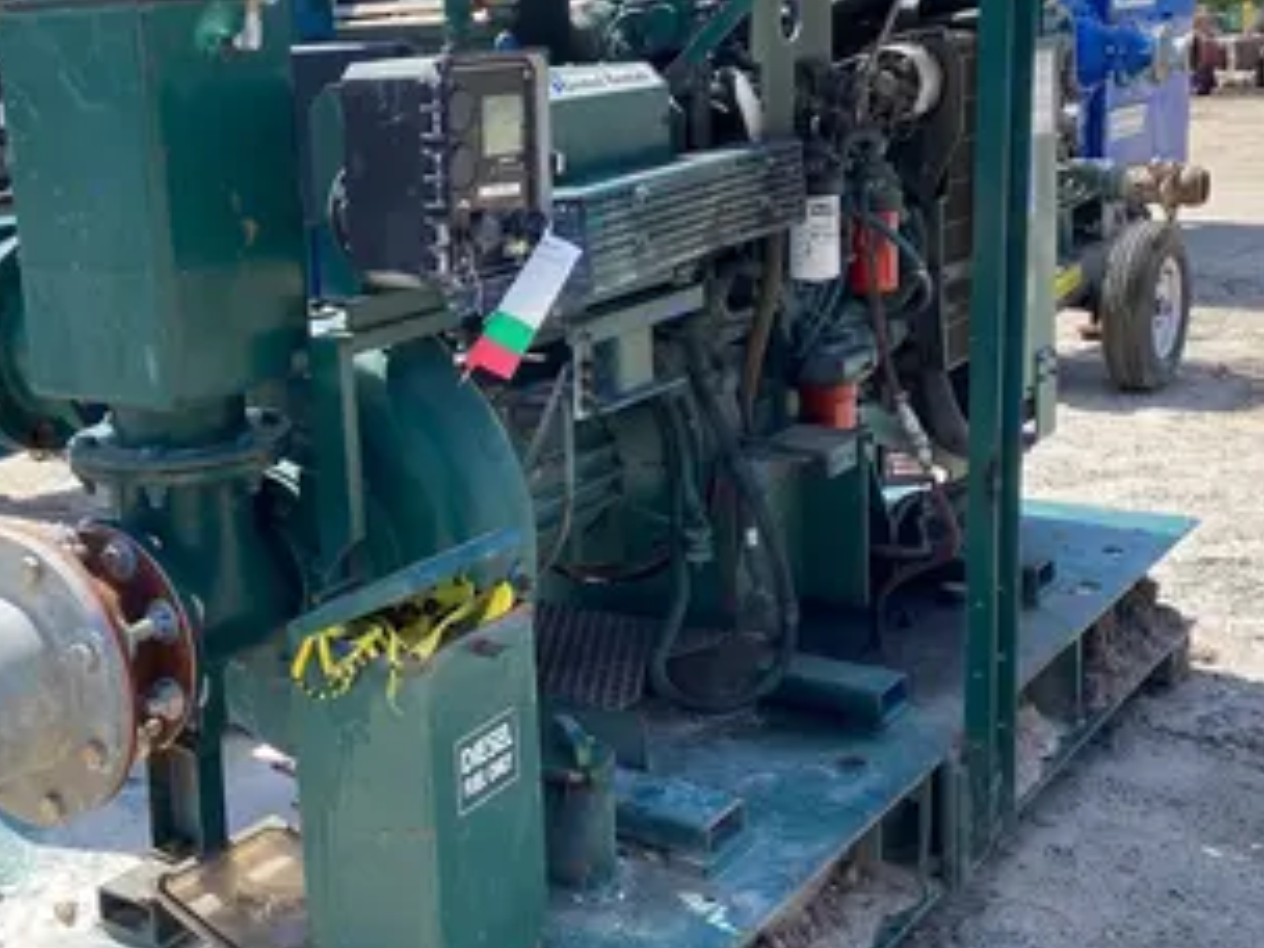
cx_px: 349
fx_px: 1716
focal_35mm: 47
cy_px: 356
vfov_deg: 30.7
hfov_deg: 39.6
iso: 32
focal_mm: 4.25
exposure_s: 1/1063
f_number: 1.8
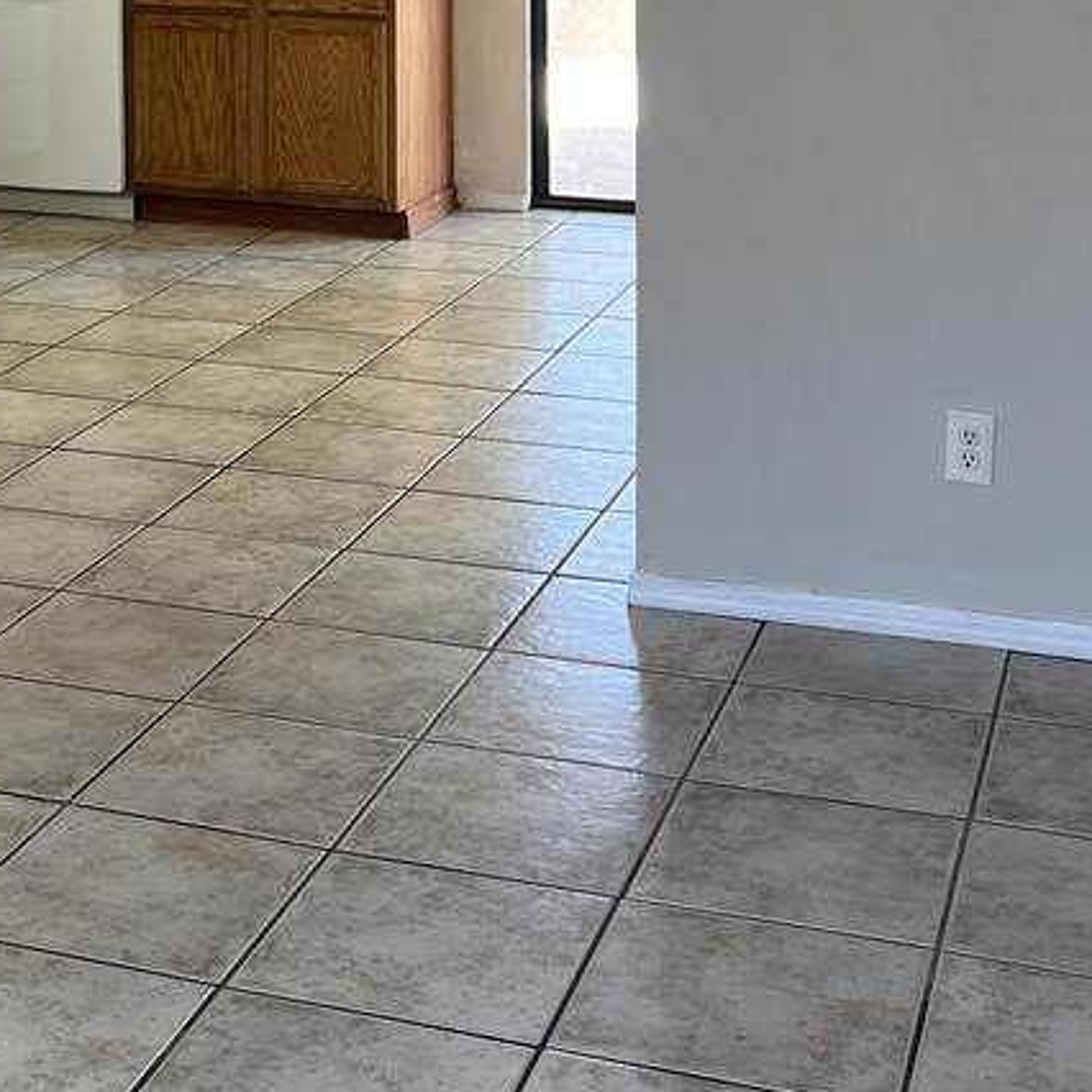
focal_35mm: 69
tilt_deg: -2.8
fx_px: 2463
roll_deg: +0.6
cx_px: 213
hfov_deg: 24.6
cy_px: -131
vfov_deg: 23.4
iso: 64
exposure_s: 1/60
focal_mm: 5.7
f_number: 1.5
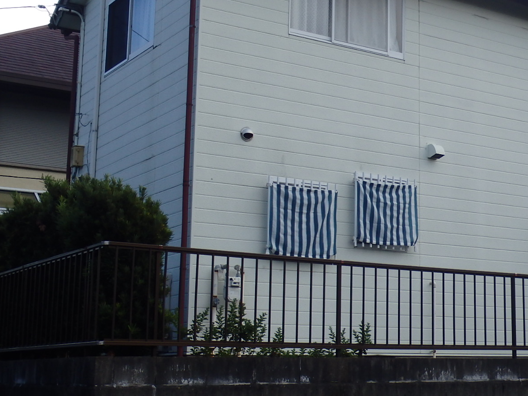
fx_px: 991
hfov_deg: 29.7
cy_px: 156
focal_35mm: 65
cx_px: 338
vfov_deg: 22.5
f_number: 4.7
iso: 125
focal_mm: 7.3
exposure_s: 1/400
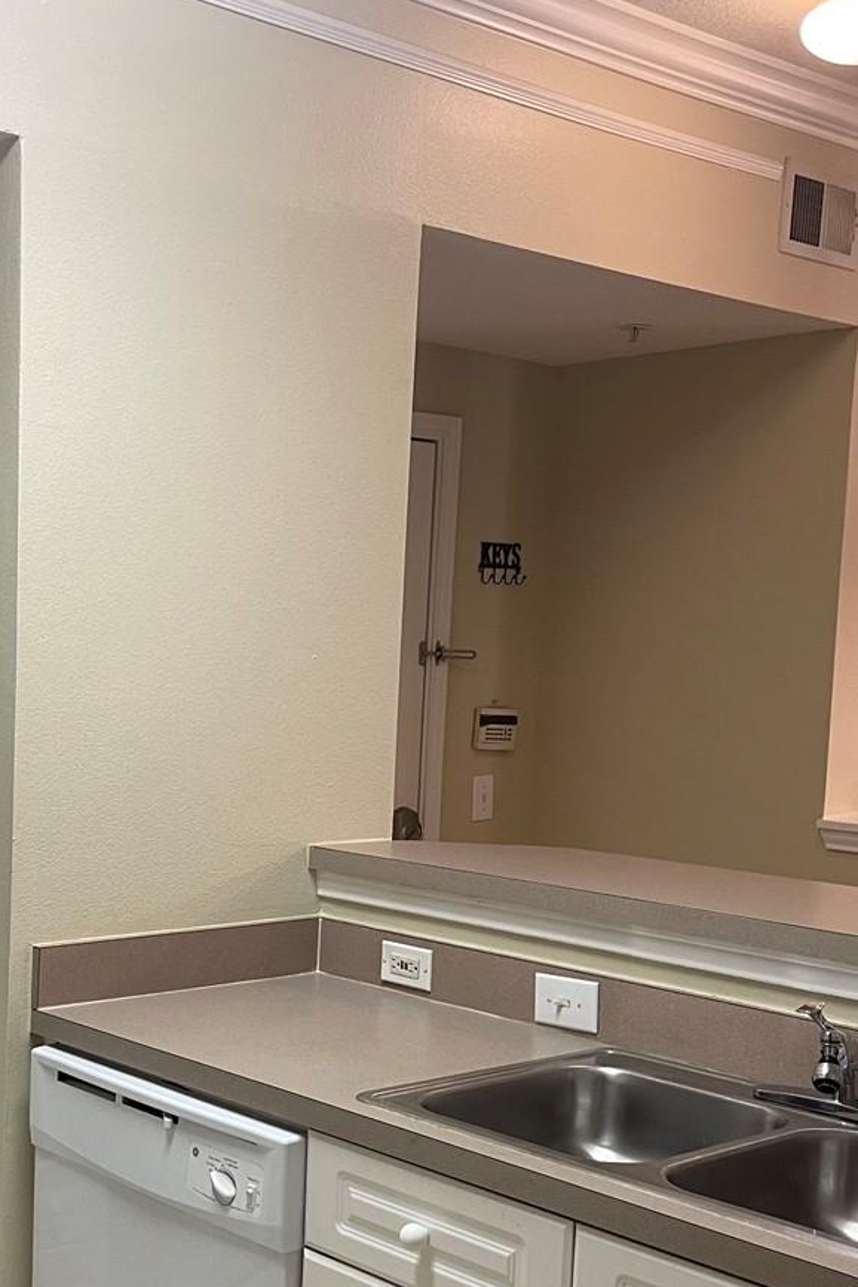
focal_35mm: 48
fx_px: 1716
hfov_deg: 27.7
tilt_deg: -8.1
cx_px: 217
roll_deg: -1.9
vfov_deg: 40.7
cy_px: 825
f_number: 1.6
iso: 100
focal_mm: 5.1
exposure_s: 1/60
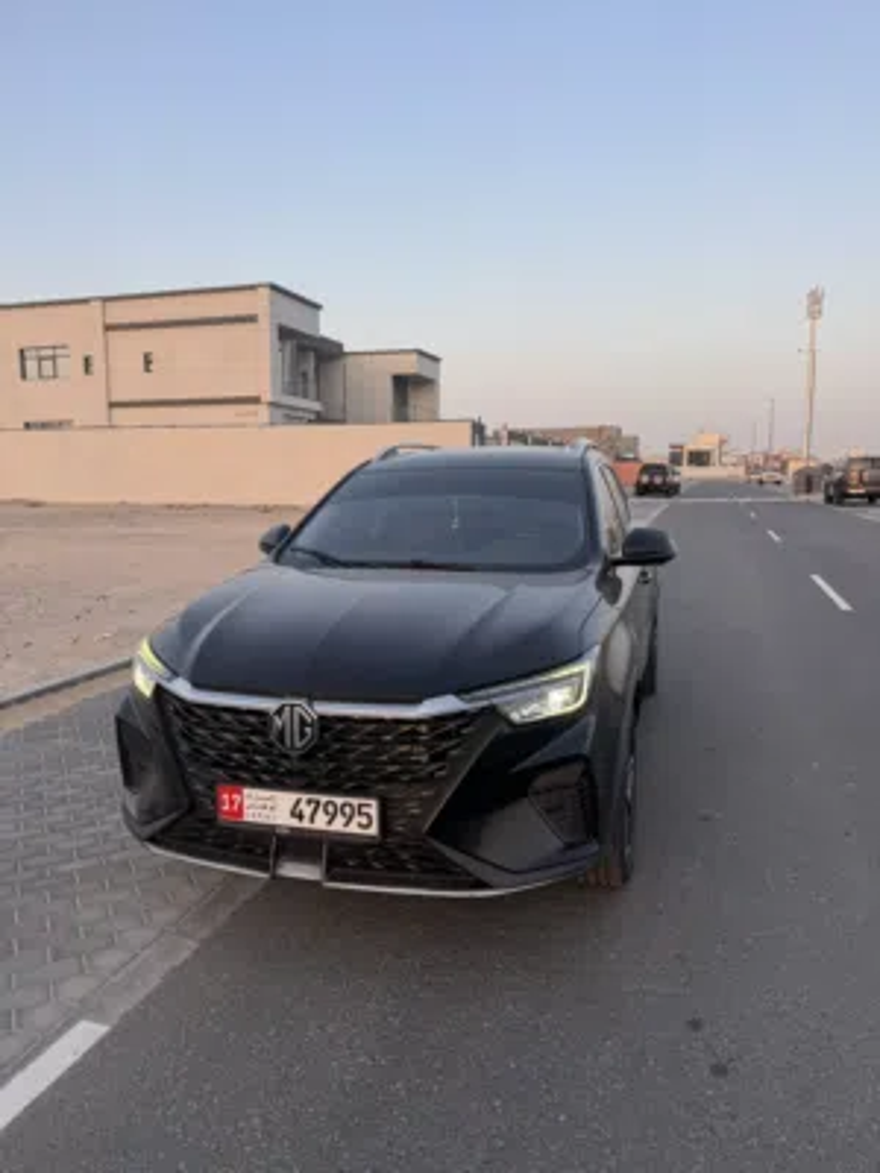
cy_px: 586
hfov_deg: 56.8
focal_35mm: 24
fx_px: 813
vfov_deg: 71.6
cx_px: 440
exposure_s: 1/562
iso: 80
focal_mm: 6.76
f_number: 1.78
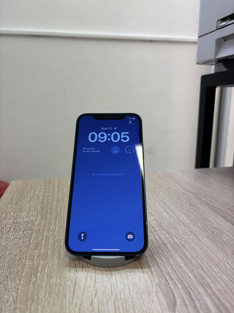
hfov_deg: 53.1
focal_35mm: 26
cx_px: 117
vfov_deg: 67.3
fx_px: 234
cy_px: 156
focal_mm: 5.96
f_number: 1.6
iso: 80
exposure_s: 1/100
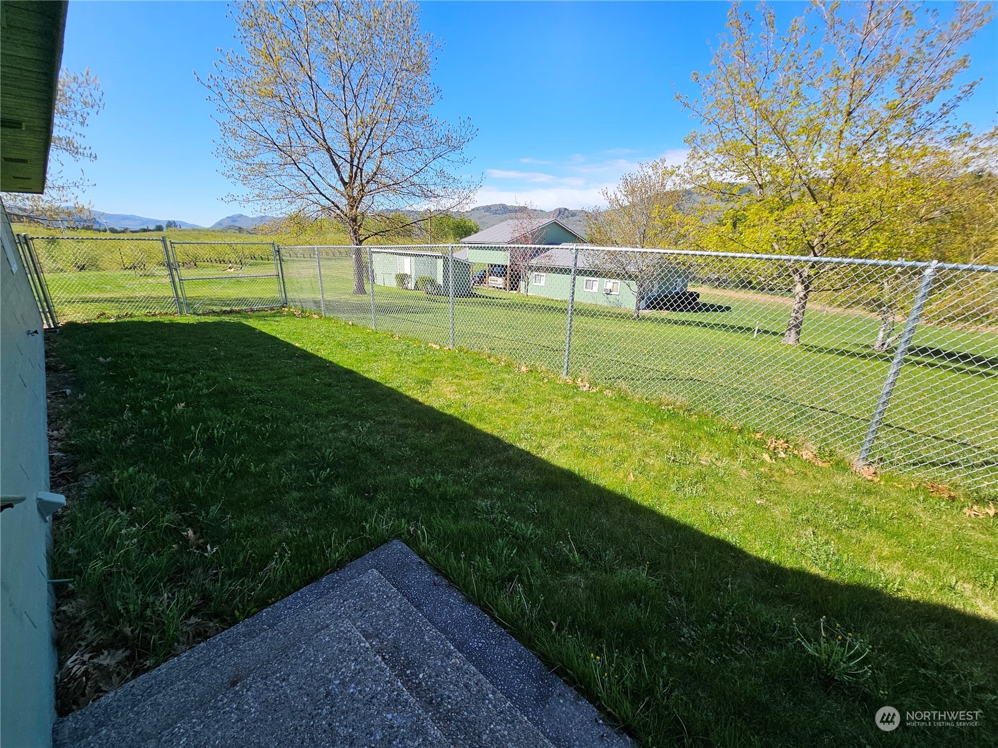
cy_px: 374
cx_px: 499
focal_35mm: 13
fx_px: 375
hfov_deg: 106.2
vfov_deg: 89.9
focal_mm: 2.2
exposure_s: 1/1151
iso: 50
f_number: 2.2
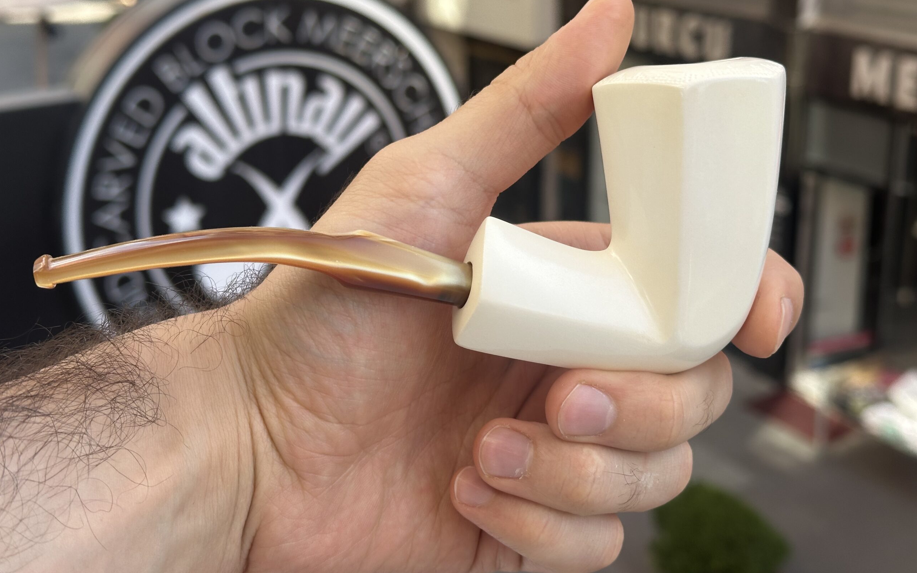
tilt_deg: -19.1
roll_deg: +1.2
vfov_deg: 25.3
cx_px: 458
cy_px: 251
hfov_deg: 39.6
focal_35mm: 51
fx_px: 1274
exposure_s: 1/803
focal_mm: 6.86
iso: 64
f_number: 1.78
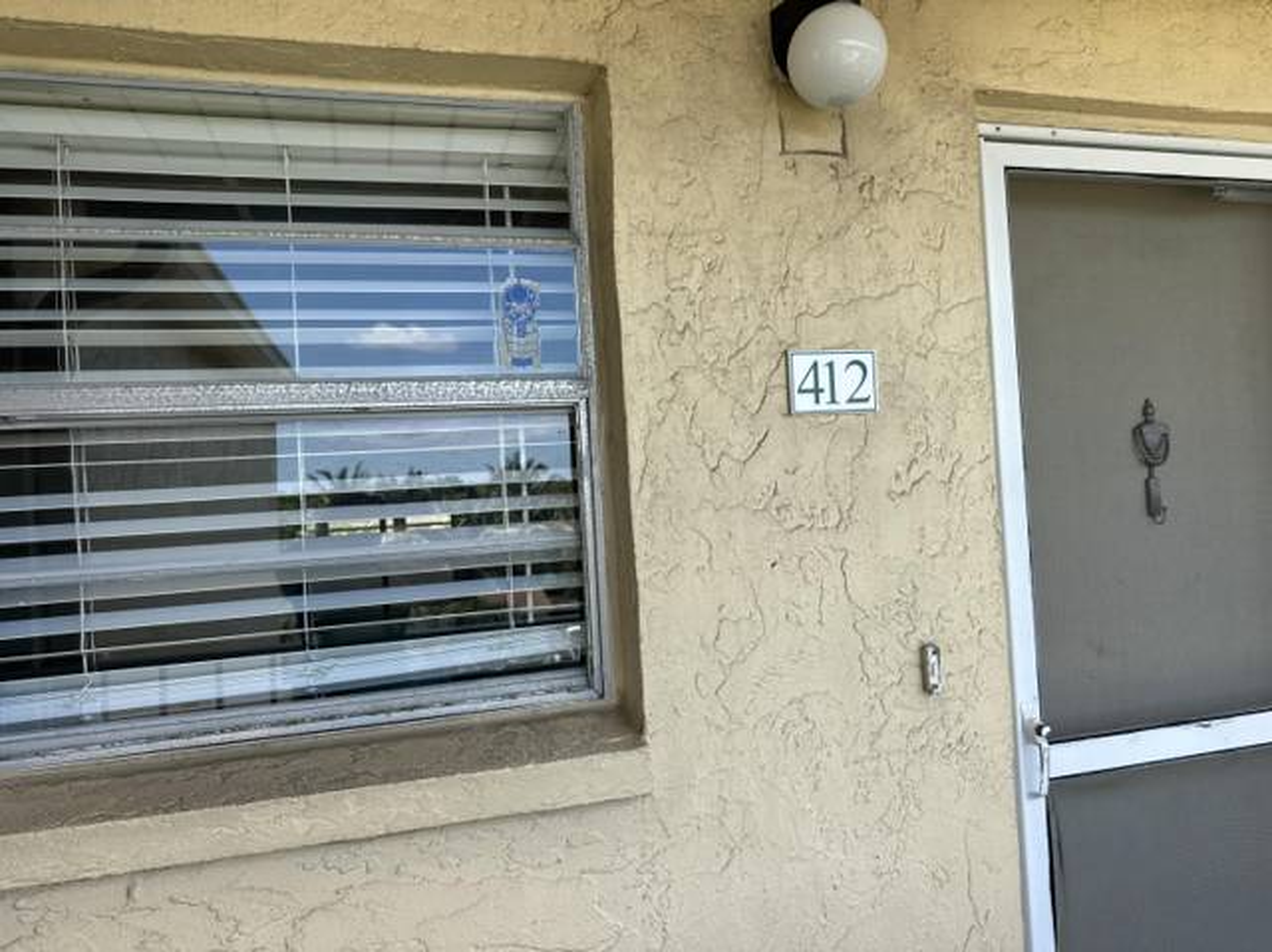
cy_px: 476
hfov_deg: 71.6
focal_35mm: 24
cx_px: 636
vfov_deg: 56.8
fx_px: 881
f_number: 1.78
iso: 80
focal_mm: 6.76
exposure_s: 1/925
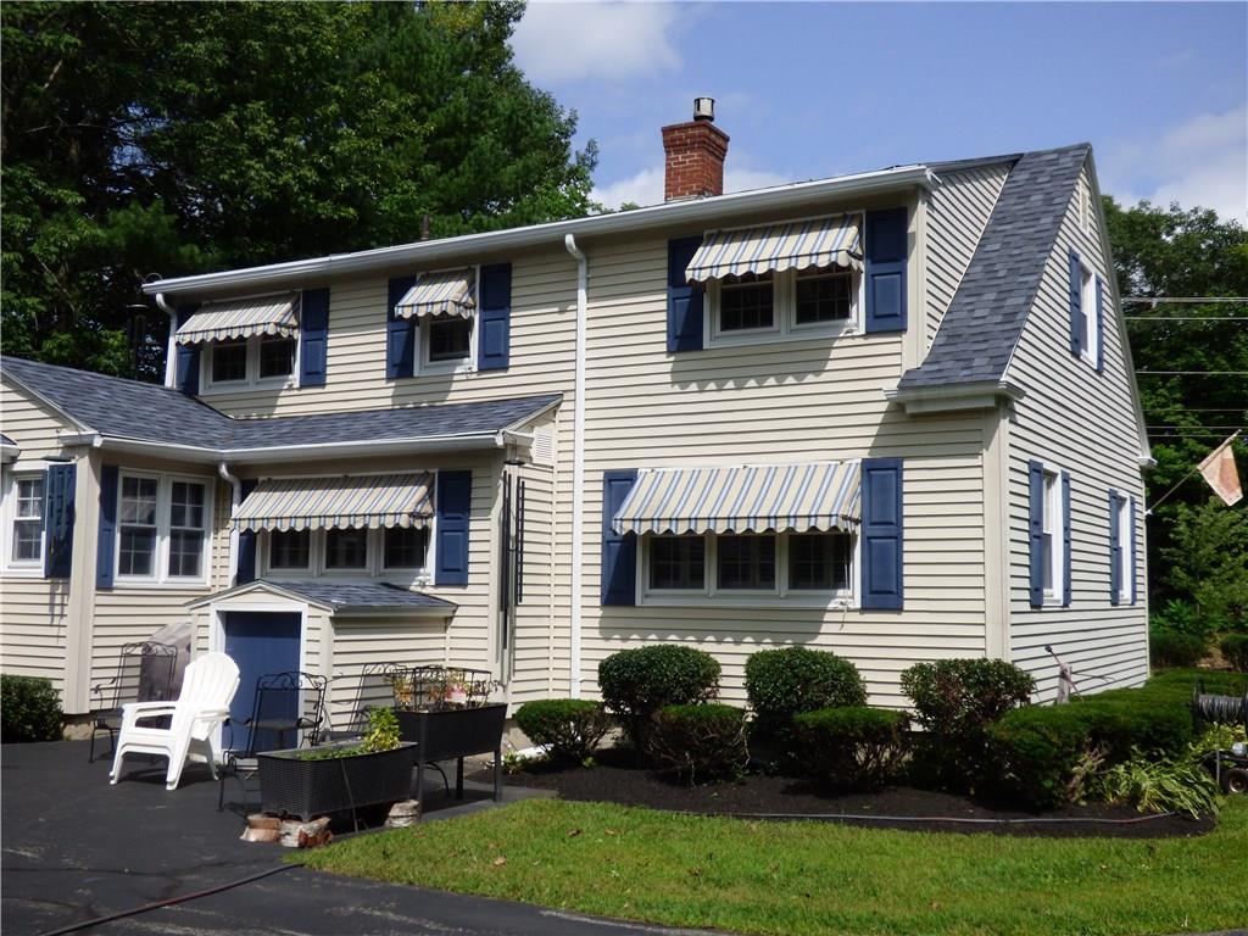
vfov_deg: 38.7
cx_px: 624
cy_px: 468
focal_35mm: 37
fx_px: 1334
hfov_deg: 50.1
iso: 100
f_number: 3.5
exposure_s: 1/1600
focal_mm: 6.47
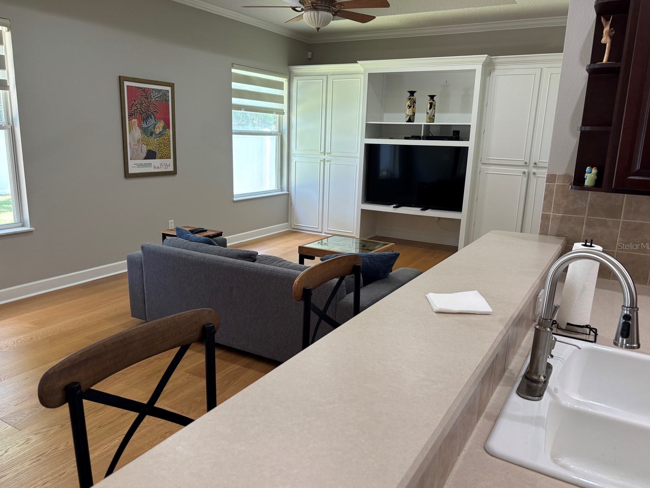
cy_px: 246
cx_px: 320
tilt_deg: -13.0
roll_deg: -0.8
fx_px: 507
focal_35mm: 27
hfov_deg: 65.3
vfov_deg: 51.4
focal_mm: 5.96
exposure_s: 1/60
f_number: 1.6
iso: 80
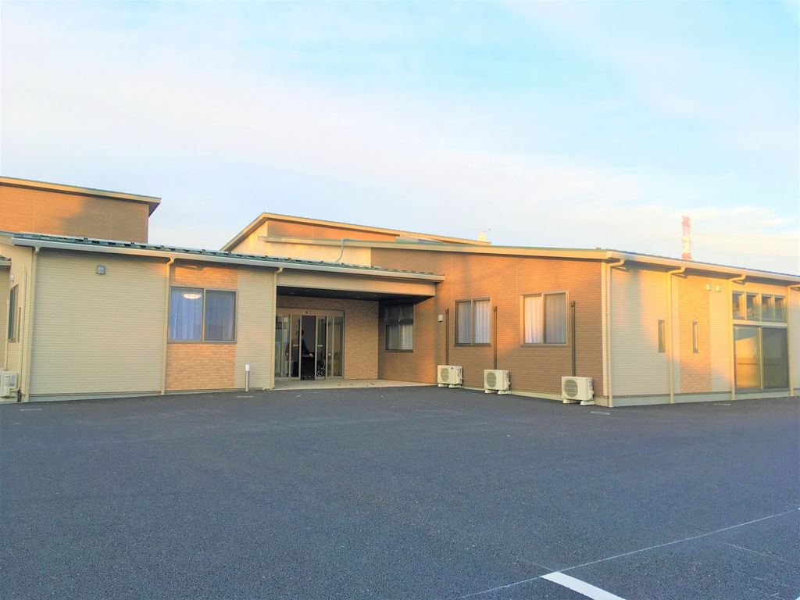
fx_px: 670
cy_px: 300
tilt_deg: +4.3
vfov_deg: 48.2
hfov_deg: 61.7
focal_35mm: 29
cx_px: 400
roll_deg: -0.7
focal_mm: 4.15
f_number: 2.2
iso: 25
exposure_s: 1/182
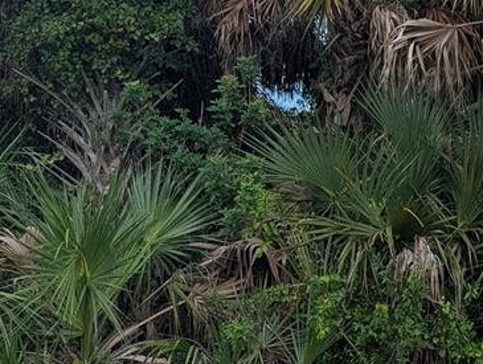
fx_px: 936
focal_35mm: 67
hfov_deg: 26.7
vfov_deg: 21.8
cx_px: 524
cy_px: 83
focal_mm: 6.9
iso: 19
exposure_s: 1/2193
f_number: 1.68
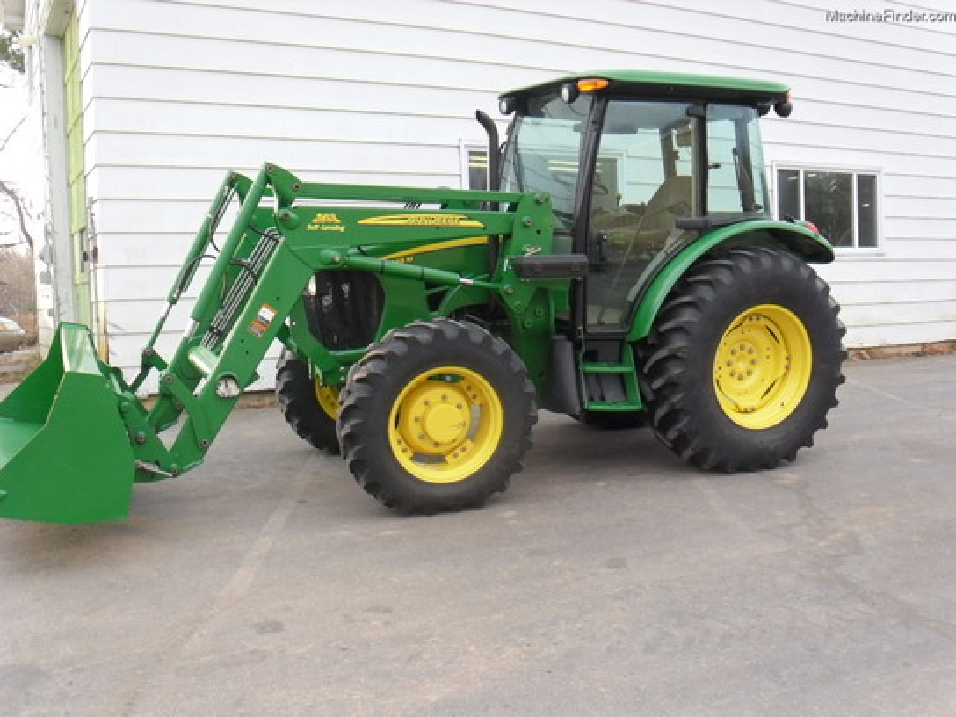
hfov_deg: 50.1
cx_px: 478
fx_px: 1022
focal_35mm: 37
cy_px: 358
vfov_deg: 38.7
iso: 100
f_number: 4
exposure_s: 1/82
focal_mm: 6.6
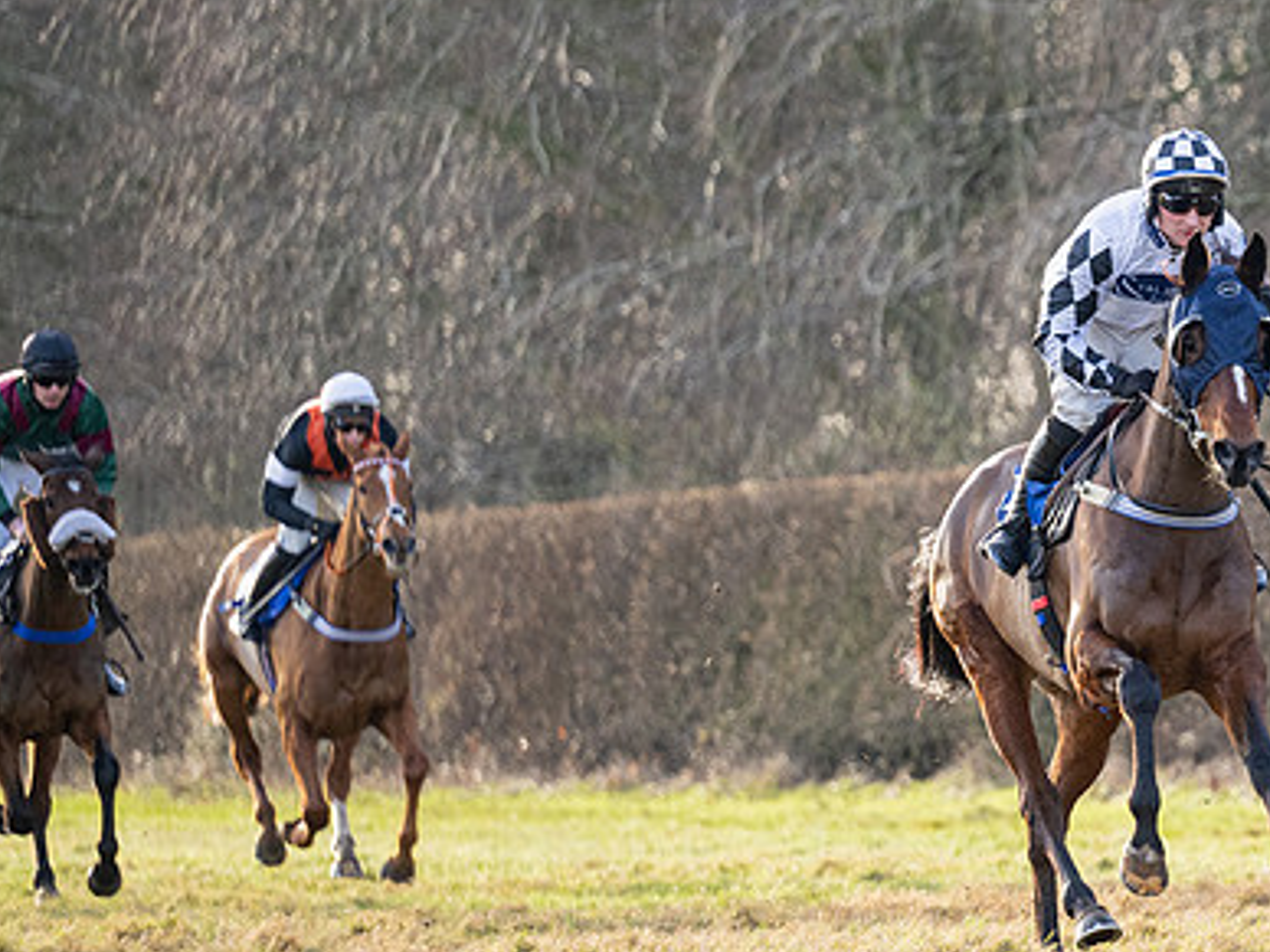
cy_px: 528
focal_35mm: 393
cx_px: 1501
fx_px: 14418
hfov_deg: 5.0
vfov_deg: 3.8
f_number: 2.8
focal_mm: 155
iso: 800
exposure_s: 1/1600
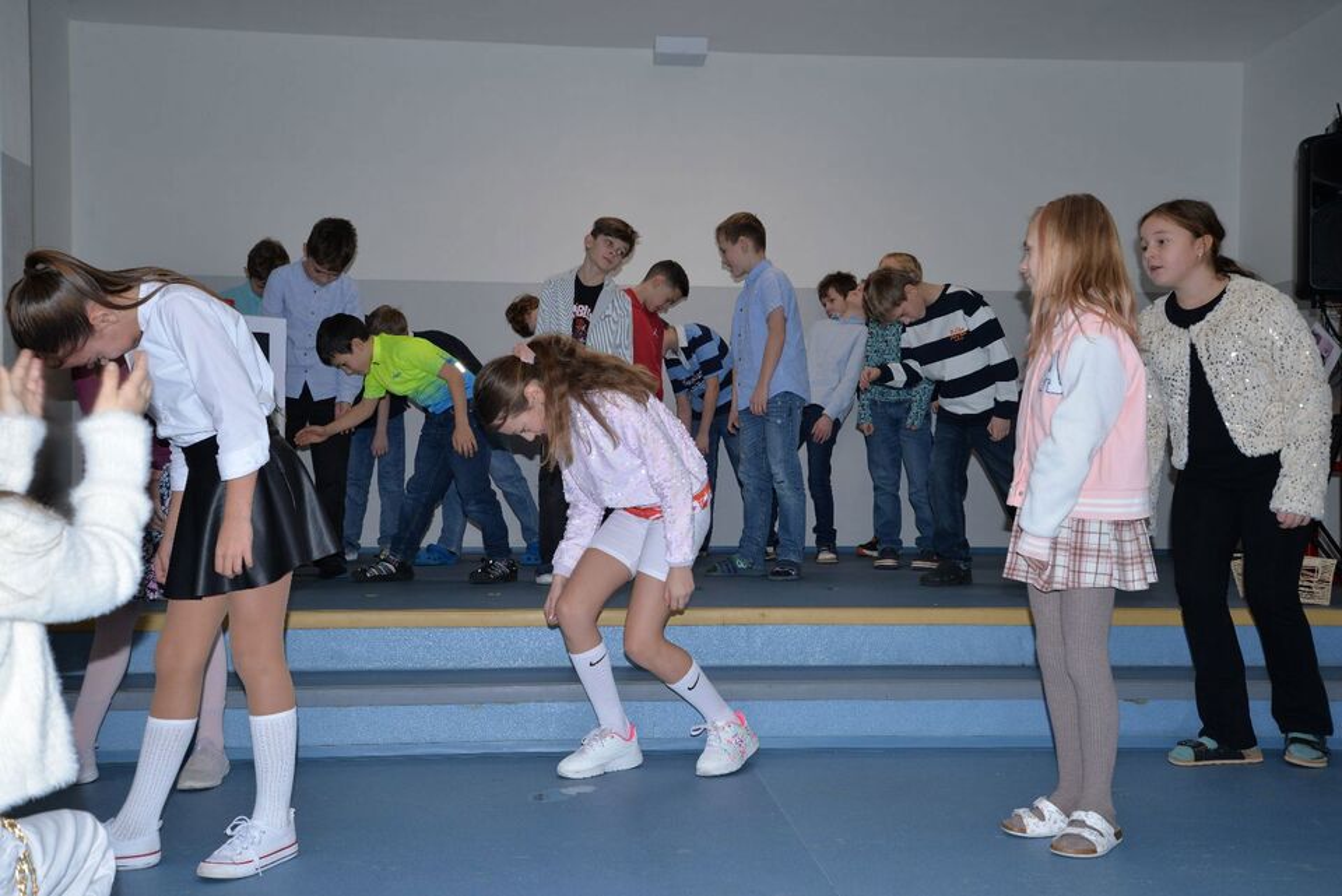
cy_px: 448
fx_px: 1417
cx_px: 671
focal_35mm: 38
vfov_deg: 35.1
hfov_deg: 50.7
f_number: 8
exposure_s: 1/80
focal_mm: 38
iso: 400
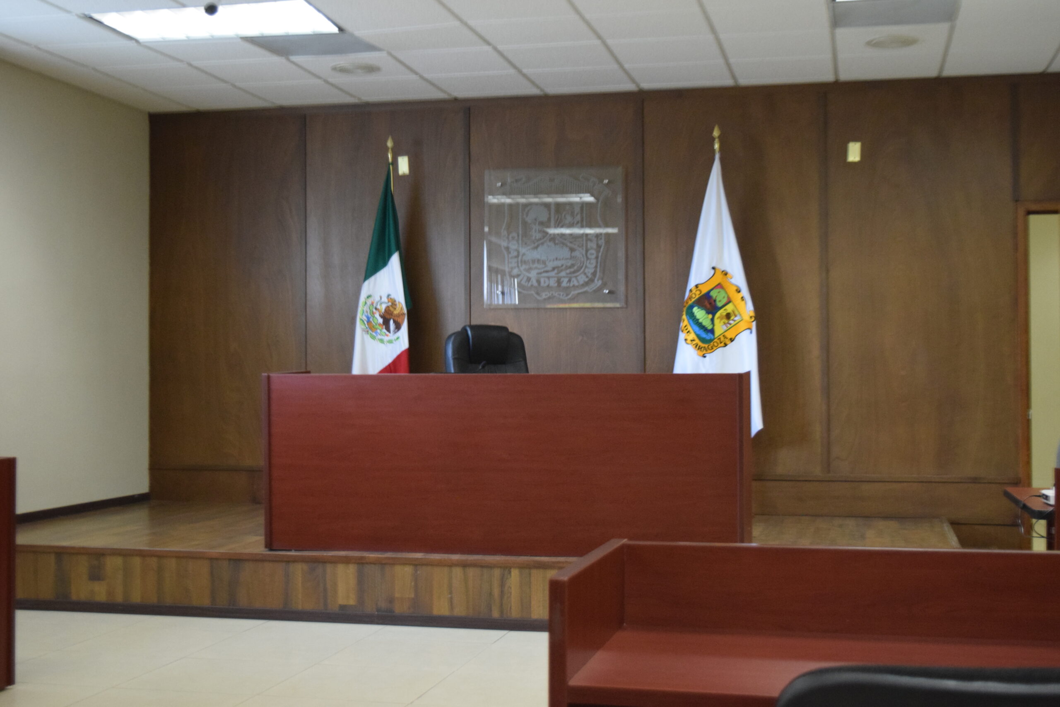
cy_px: 354
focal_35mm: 51
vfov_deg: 26.5
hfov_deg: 38.9
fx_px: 1502
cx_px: 530
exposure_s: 1/60
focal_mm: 34
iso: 2800
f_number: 4.5
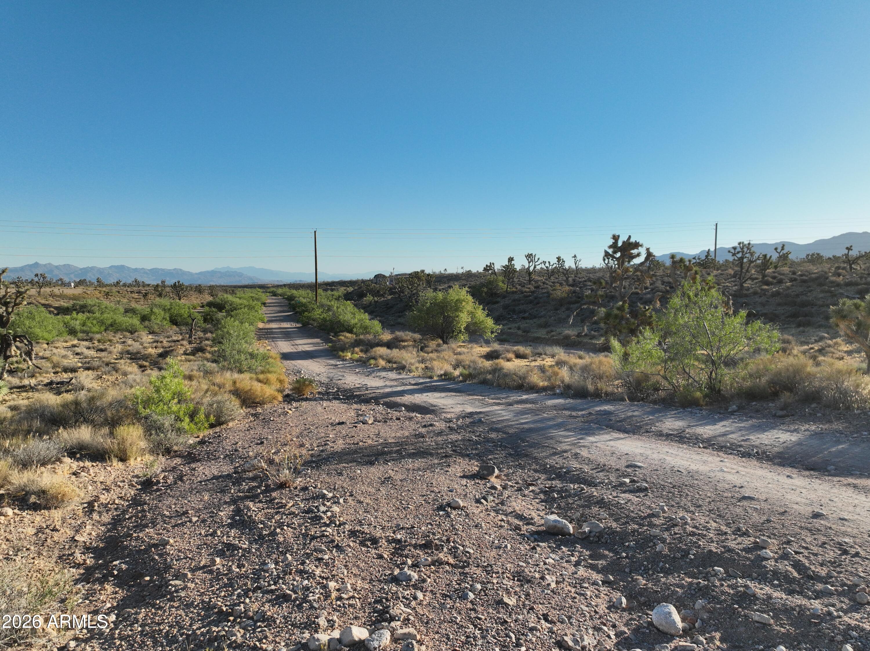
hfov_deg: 71.6
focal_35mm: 24
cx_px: 435
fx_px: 603
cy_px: 326
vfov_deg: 56.8
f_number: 2.8
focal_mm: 12.29
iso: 100
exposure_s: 1/2000
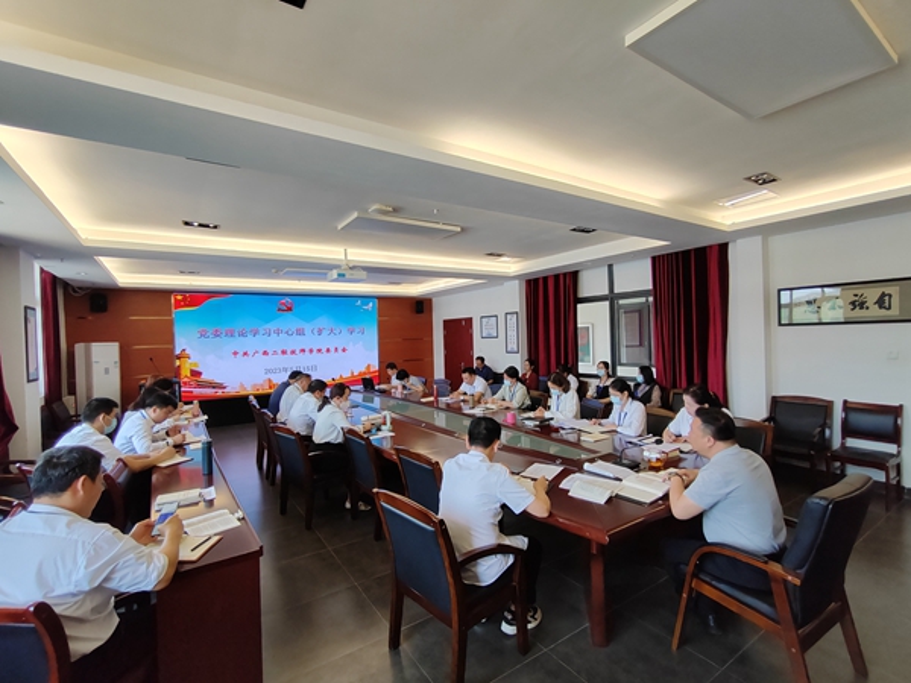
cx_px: 456
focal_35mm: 16
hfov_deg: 94.5
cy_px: 342
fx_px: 421
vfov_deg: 78.1
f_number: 2.2
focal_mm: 1.68
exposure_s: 1/100
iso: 190
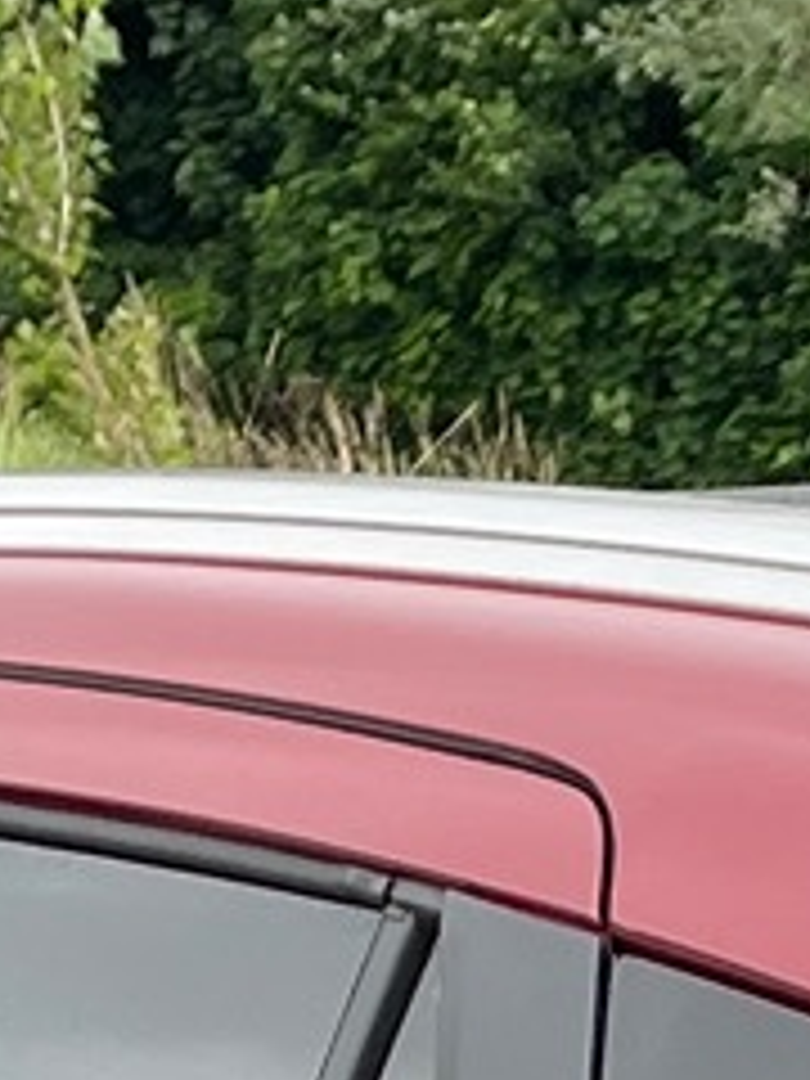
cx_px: 1706
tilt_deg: -15.5
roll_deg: +0.7
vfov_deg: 8.3
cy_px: 2668
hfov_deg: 6.6
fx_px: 6801
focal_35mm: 218
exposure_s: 1/136
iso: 32
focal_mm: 4.2
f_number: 1.6
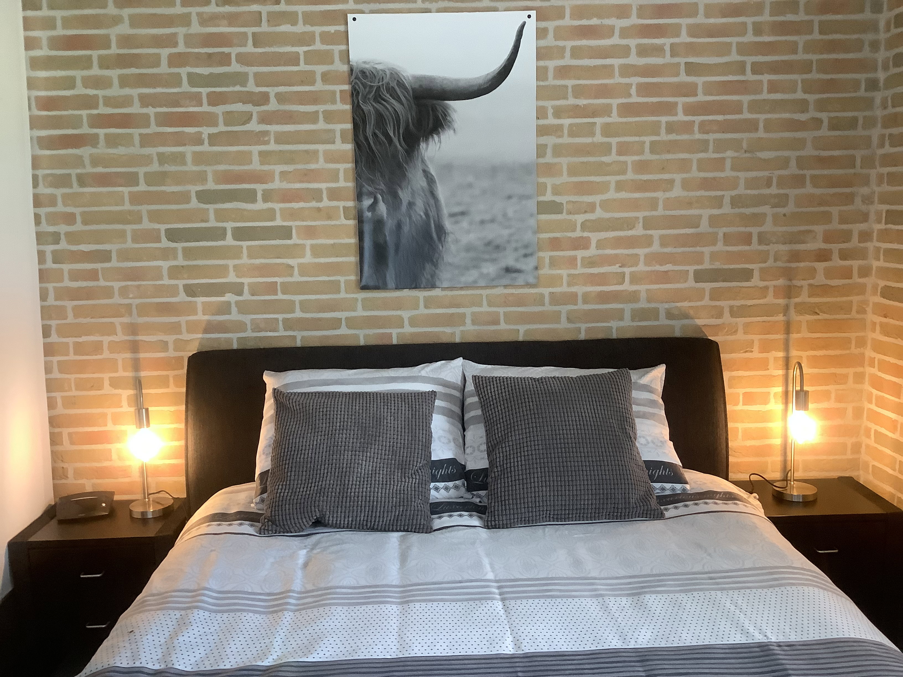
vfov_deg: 45.4
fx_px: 809
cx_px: 452
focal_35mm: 31
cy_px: 338
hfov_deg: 58.4
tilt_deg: -10.0
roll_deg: +0.6
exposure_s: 1/60
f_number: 2.4
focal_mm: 3.3
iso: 250
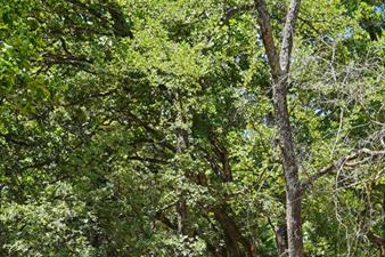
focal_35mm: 109
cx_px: 363
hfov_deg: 18.4
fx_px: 1165
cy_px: 382
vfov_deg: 12.0
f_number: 5.6
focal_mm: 24
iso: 100
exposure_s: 1/90
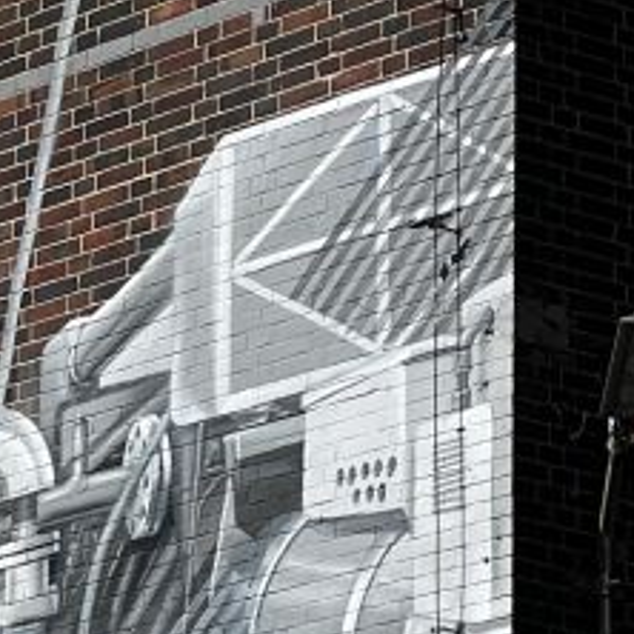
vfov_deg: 5.6
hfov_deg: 5.6
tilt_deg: +10.4
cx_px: -748
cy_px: 1014
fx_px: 6361
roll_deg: -1.4
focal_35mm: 307
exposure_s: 1/881
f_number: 2.8
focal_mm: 9
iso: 32
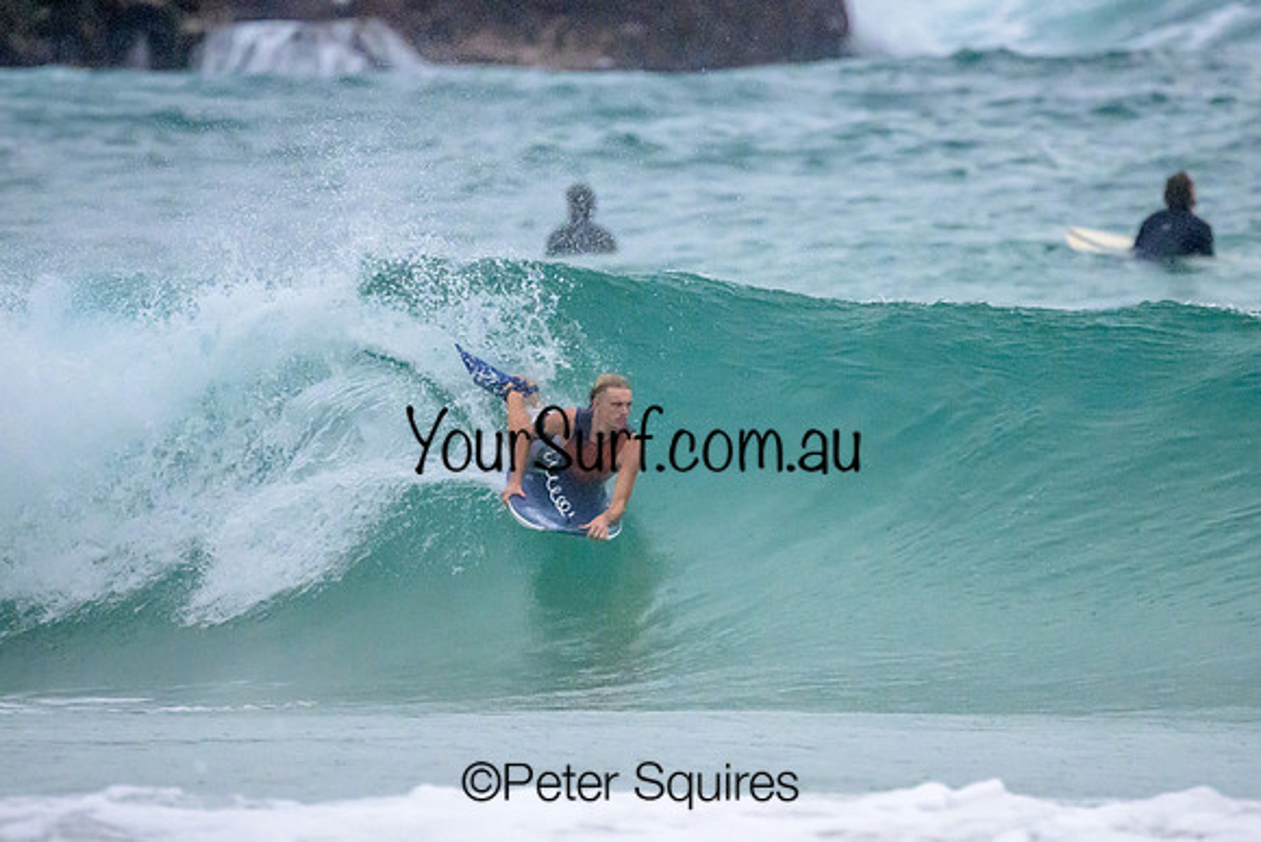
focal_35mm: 1100
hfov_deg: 1.9
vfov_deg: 1.3
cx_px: 730
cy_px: 488
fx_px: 38538
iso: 6400
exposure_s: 1/2000
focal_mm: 800
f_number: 6.3
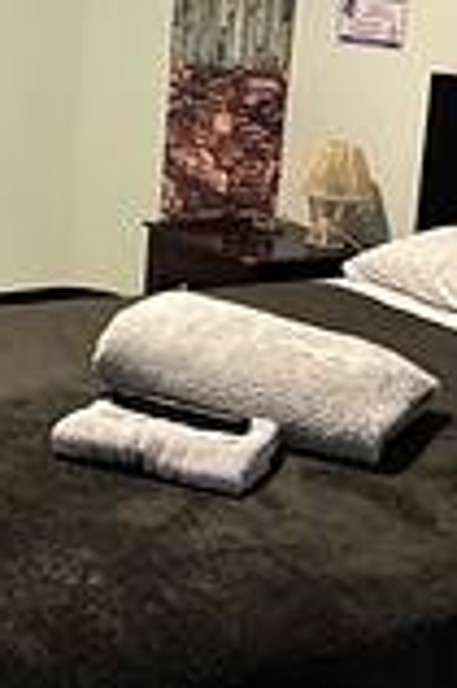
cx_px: 72
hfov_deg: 18.4
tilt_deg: -11.7
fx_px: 1393
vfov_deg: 27.4
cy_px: 196
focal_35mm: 73
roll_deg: -4.1
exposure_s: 1/40
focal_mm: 5.96
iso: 500
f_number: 1.6
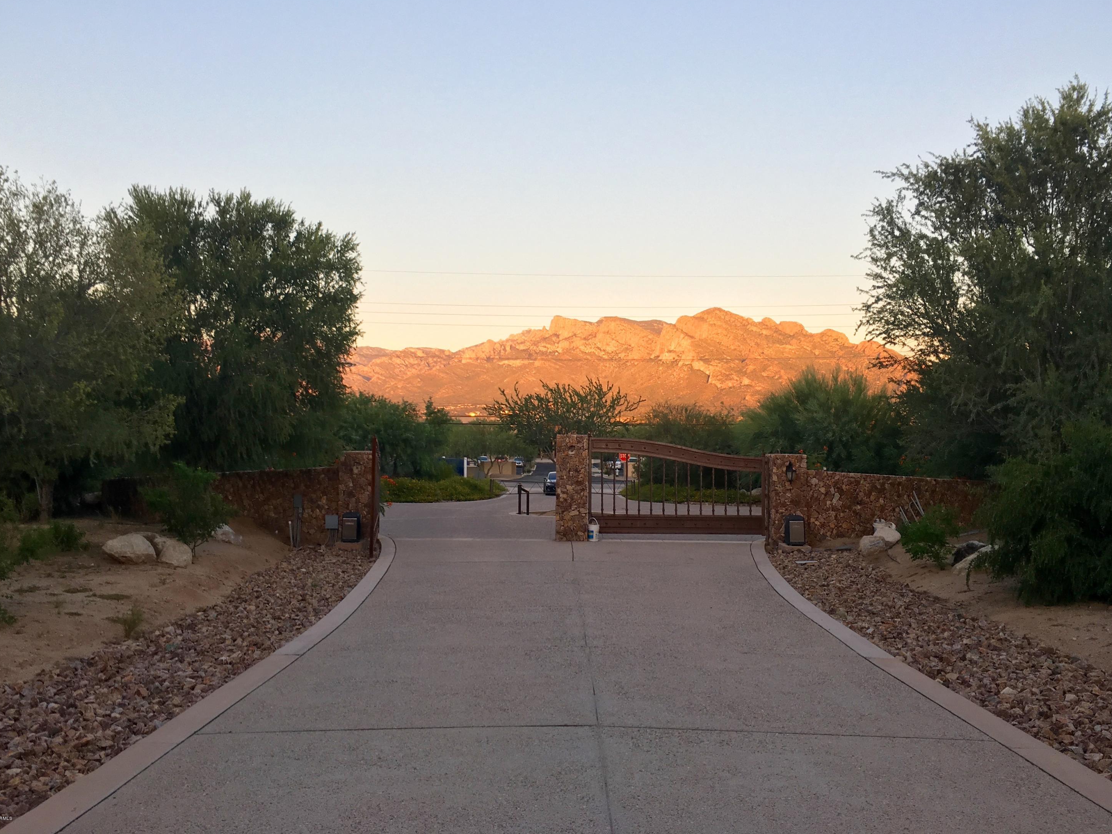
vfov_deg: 46.8
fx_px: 964
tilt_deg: +2.8
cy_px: 414
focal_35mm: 30
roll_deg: +2.4
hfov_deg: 60.0
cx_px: 551
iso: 25
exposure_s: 1/120
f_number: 2.2
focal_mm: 4.15
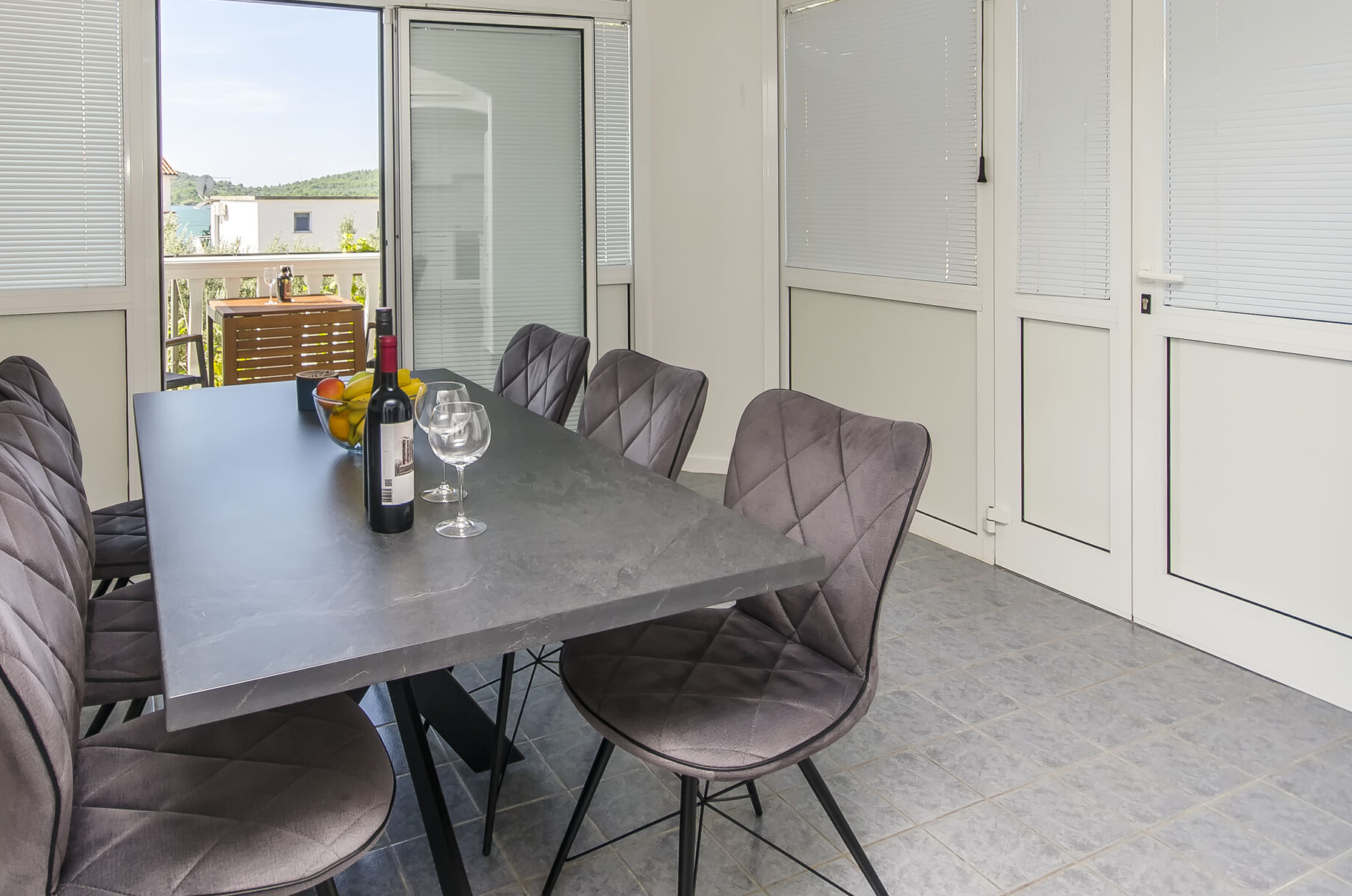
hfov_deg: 75.0
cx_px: 513
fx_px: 862
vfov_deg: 52.3
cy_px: 217
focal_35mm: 23
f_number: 7.1
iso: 100
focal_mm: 10
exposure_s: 1/125
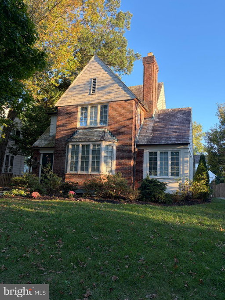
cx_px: 112
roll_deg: -0.7
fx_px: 225
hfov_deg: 53.0
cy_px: 150
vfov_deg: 67.3
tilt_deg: +9.0
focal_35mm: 26
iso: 50
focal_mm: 5.96
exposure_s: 1/274
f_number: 1.6
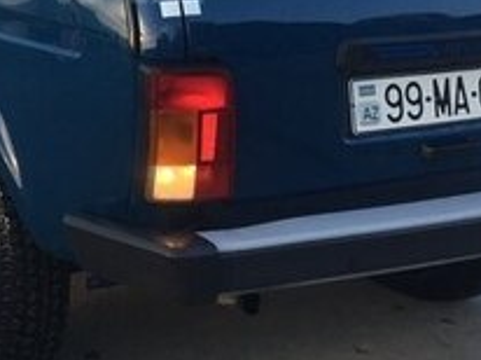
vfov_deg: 15.5
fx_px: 1291
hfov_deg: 20.2
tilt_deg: -5.1
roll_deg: +0.1
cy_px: -32
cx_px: -35
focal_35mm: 93
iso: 32
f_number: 2.2
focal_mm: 4.15
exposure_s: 1/258
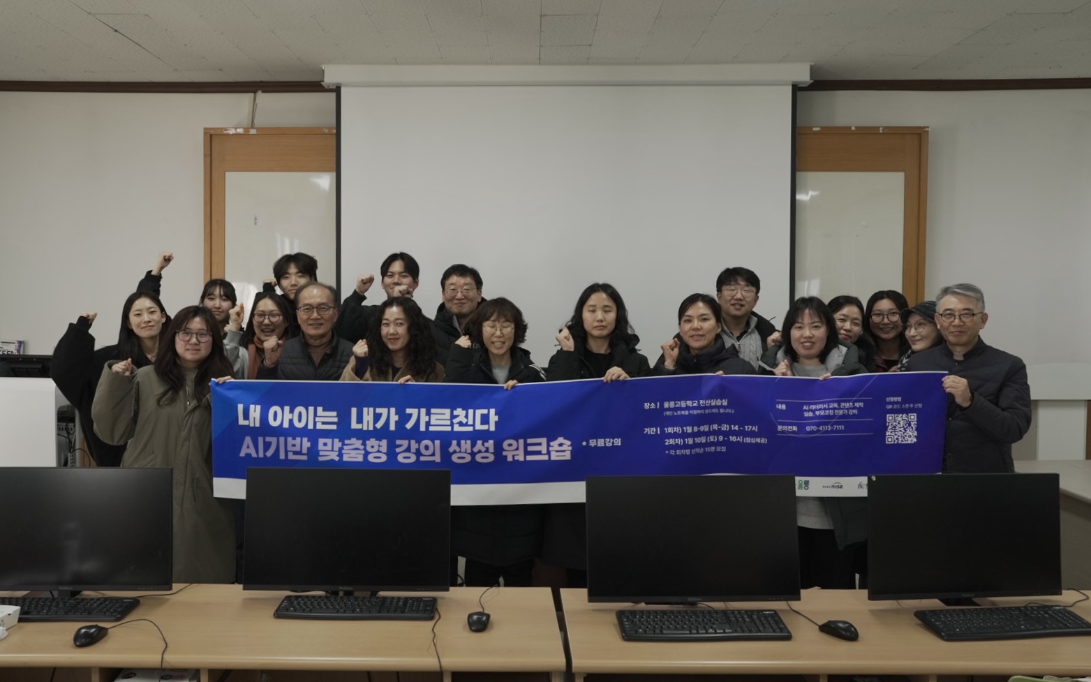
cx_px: 543
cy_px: 336
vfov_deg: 40.6
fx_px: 922
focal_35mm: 31
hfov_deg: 61.2
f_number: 7.1
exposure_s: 1/60
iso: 800
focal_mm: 30
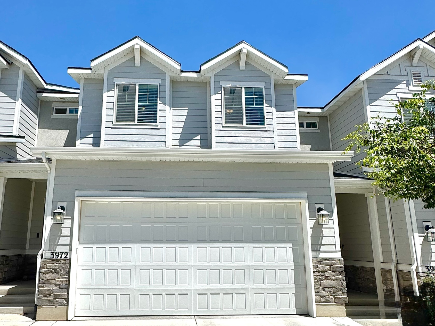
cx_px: 183
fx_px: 214
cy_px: 189
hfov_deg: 90.3
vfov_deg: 74.2
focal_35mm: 17
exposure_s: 1/4132
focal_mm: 2.22
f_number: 2.2
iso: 50
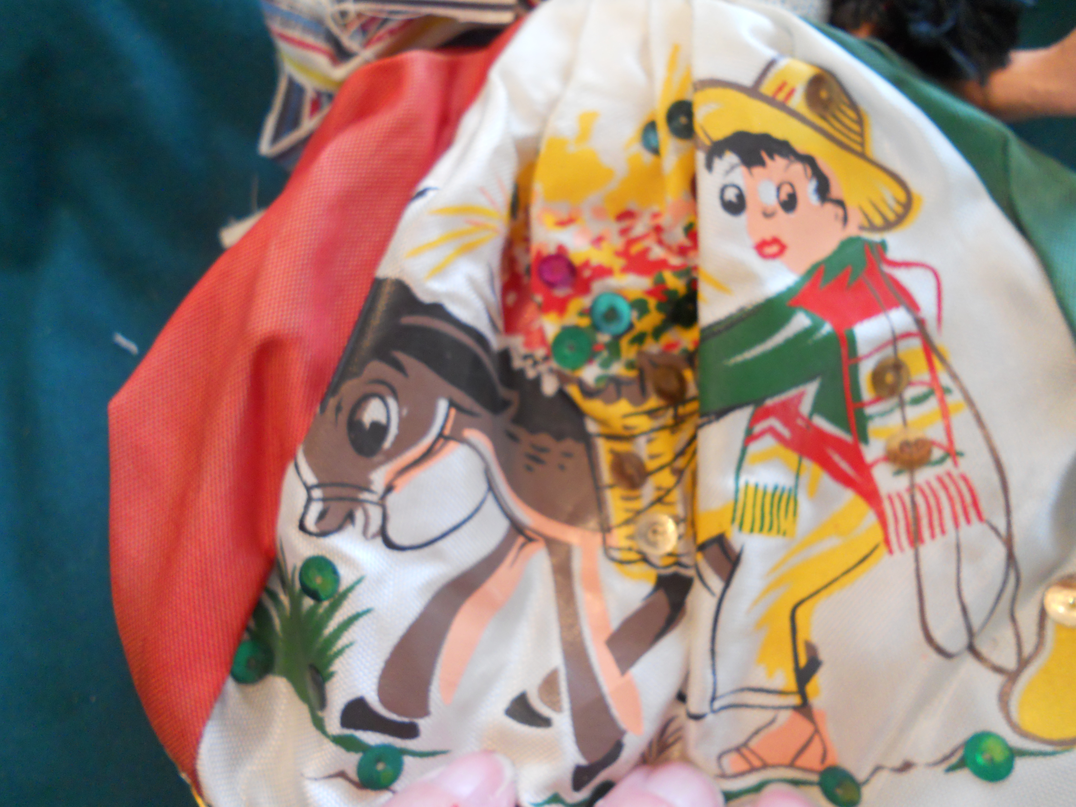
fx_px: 995
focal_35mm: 32
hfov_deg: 56.8
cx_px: 538
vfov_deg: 44.2
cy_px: 404
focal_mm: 5.8
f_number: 3.5
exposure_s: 1/30
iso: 250
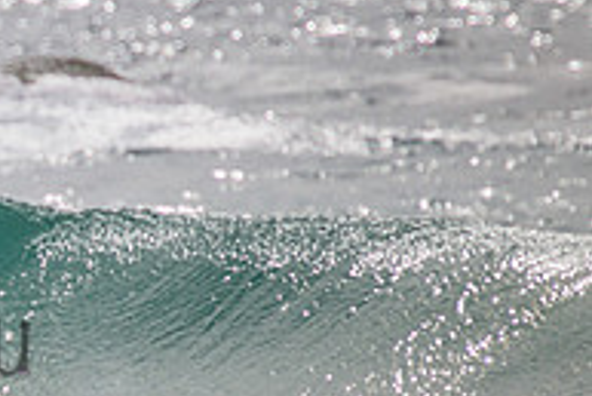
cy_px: 305
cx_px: -294
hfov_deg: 0.9
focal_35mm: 2409
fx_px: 39643
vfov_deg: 0.6
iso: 450
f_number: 11
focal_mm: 800
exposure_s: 1/2000
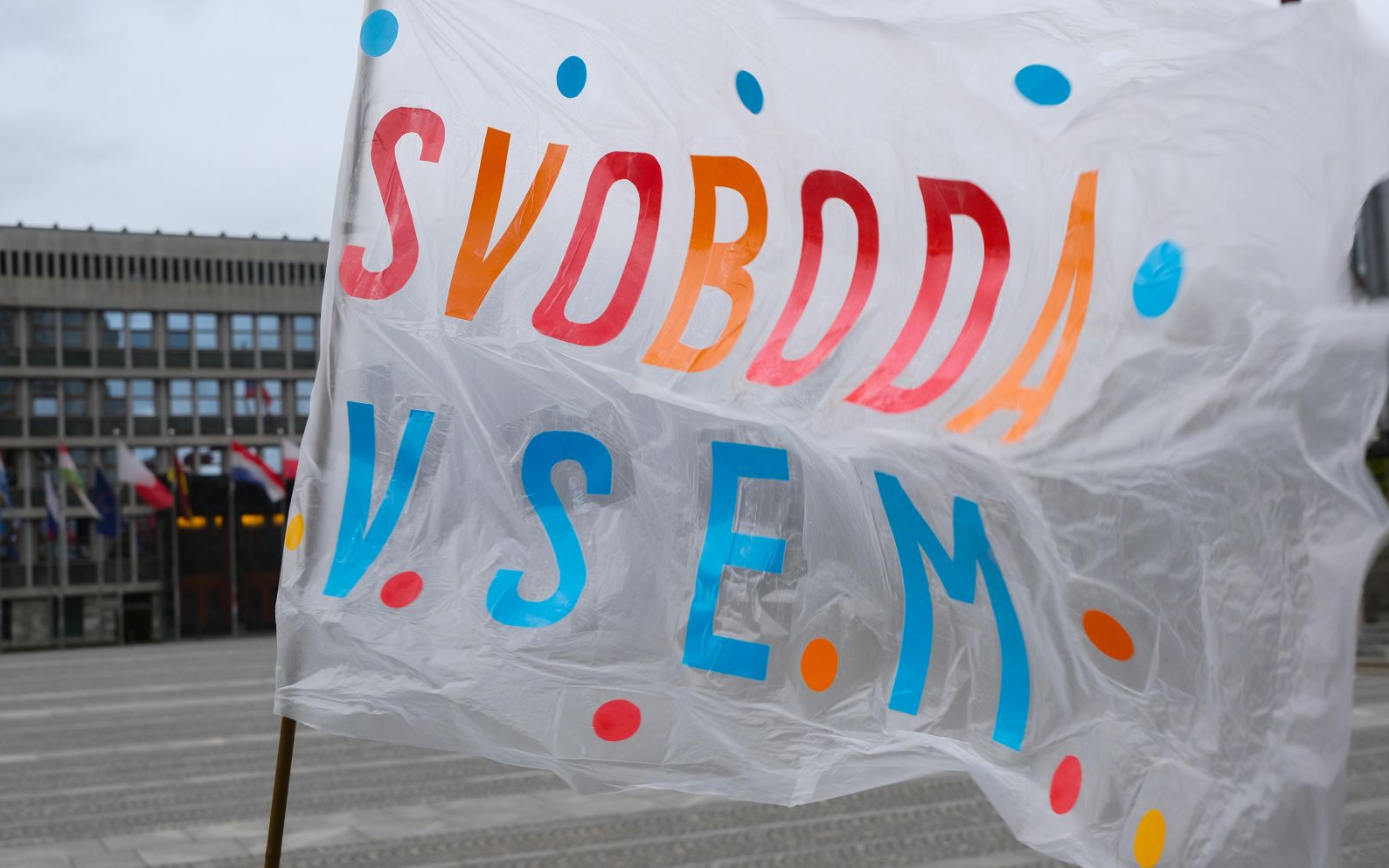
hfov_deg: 50.4
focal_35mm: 39
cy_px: 455
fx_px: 1476
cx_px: 696
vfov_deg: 32.8
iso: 800
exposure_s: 1/160
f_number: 5.6
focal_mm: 25.4
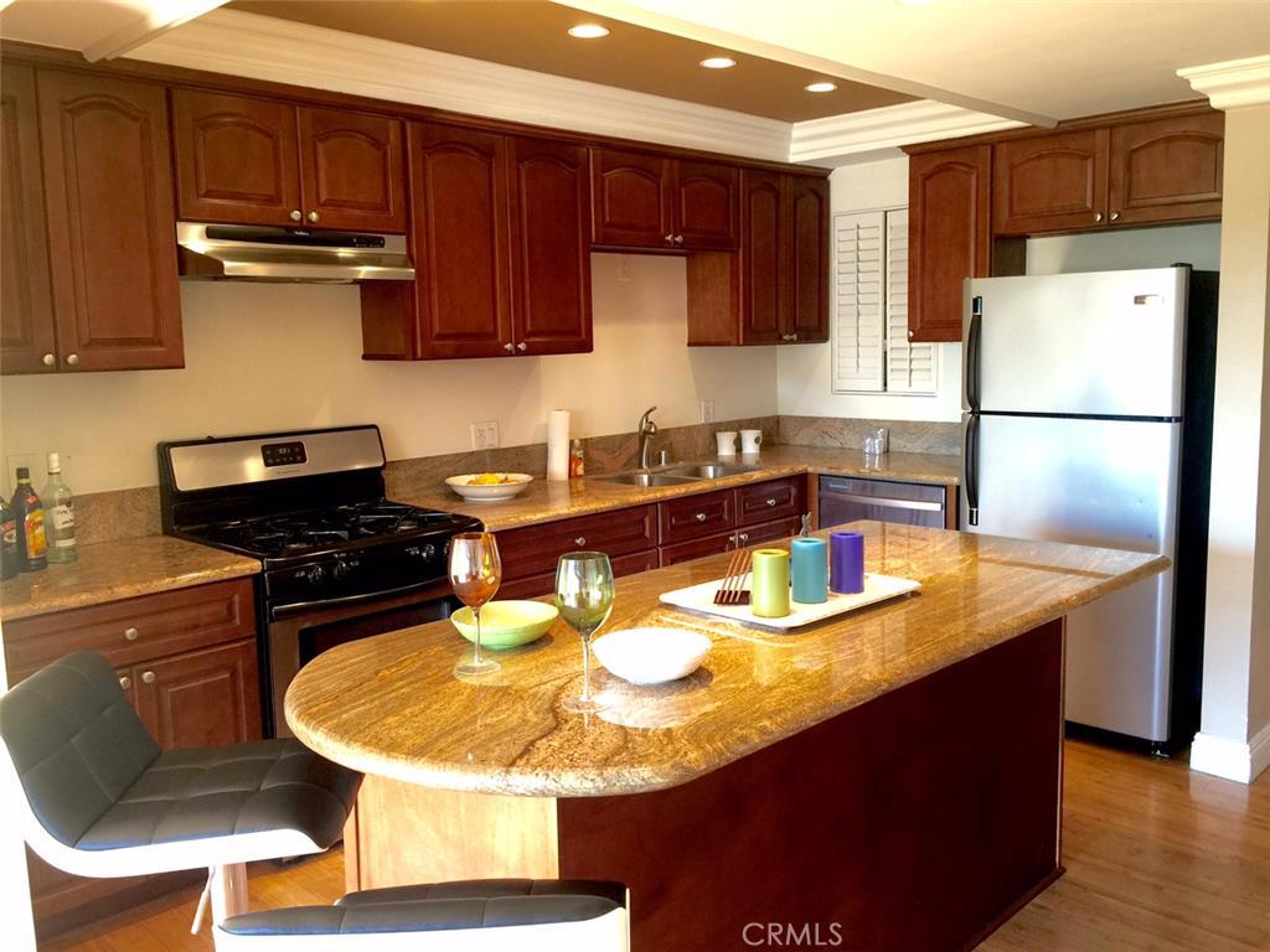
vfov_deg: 48.2
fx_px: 1064
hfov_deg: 61.7
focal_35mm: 29
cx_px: 635
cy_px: 476
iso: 50
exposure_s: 1/15
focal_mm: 4.15
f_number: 2.2
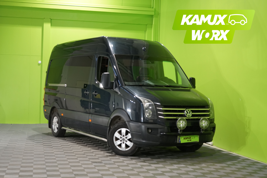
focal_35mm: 55
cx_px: 134
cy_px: 89
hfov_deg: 36.2
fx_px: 408
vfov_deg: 24.6
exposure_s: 1/30
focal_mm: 55
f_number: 5.6
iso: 1250
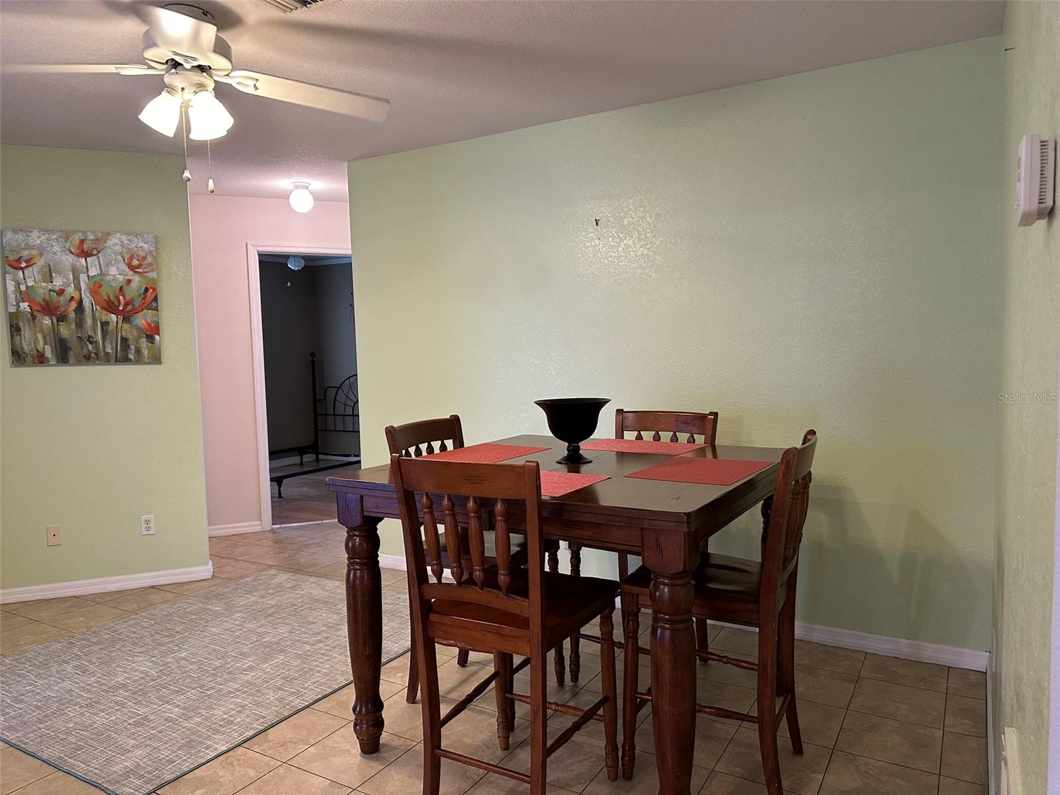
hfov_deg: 71.6
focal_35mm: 24
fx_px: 735
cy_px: 398
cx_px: 530
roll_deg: +1.2
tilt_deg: -3.8
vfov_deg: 56.8
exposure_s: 1/60
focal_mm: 6.86
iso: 250
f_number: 1.78
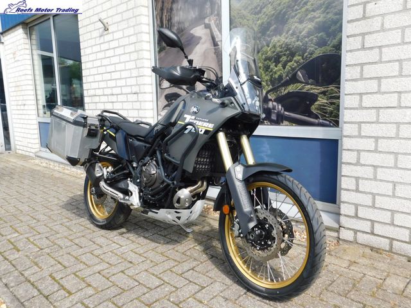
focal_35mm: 28
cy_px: 154
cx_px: 206
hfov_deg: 63.4
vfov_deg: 49.7
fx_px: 332
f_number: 3.2
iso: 125
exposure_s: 1/320
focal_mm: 4.9
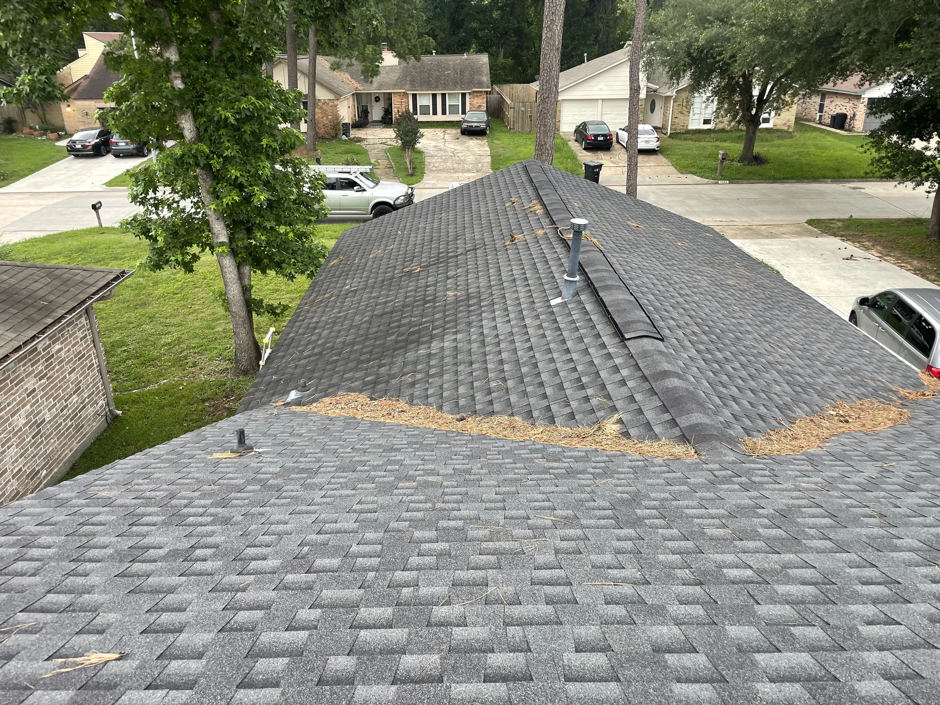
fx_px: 706
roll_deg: +0.0
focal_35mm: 26
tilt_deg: -24.0
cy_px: 352
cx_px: 470
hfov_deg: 67.3
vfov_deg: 53.1
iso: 32
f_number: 1.6
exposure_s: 1/121
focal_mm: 4.2
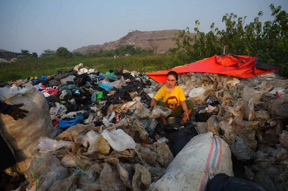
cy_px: 96
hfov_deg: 90.0
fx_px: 144
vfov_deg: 67.3
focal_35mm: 18
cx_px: 144
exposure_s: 1/320
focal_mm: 18
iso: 100
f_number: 4
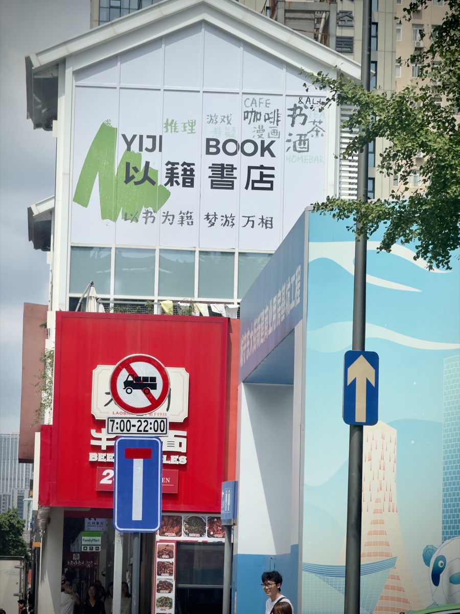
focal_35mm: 120
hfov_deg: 12.3
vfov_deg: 16.4
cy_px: 307
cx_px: 230
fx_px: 2126
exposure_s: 1/891
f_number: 2.8
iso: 50
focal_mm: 15.66
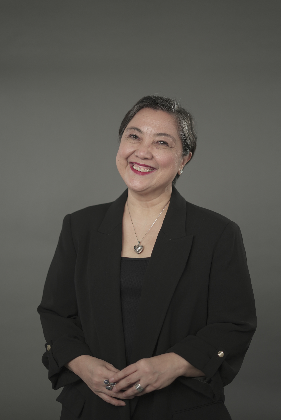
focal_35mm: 50
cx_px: 140
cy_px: 210
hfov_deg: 27.0
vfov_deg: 39.6
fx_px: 585
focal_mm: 50
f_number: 1.8
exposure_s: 1/160
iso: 100
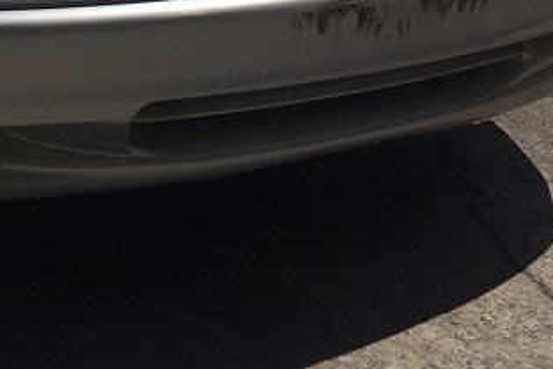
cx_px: 47
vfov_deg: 16.3
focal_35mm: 78
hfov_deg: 25.1
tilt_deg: -11.2
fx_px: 1198
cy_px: -146
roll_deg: -2.7
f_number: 2.2
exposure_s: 1/4274
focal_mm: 4.15
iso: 25
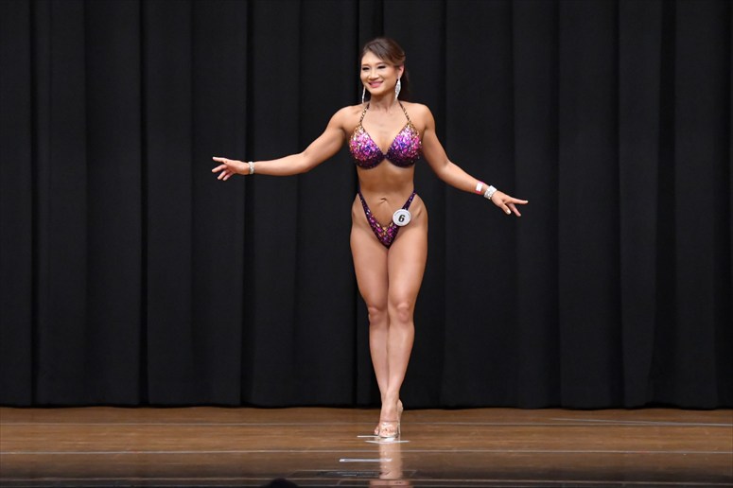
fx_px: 4884
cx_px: 366
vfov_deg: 5.7
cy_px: 244
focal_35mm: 240
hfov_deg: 8.6
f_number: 5.6
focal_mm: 160
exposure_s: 1/400
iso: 8000
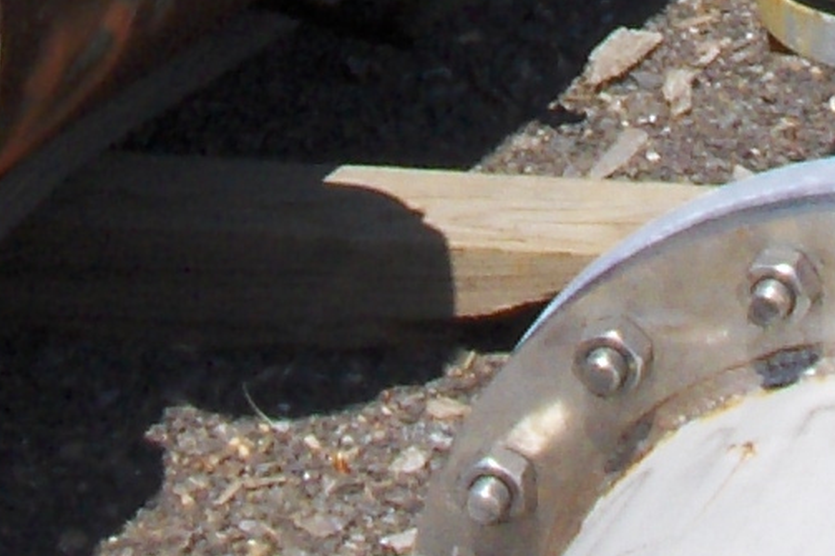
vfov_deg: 5.5
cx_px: 164
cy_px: -642
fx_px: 5611
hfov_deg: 8.5
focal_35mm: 242
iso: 100
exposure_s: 1/606
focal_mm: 6.5
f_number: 5.09
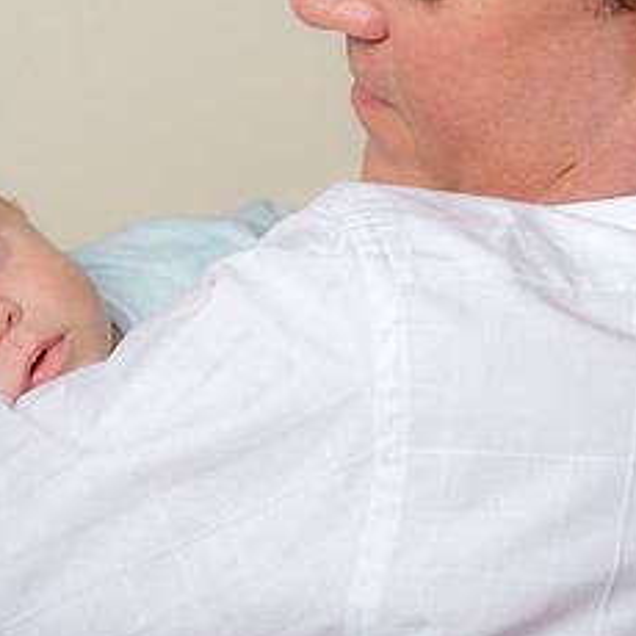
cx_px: 199
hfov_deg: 6.1
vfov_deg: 6.1
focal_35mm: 289
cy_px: 324
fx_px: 6007
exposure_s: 1/200
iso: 250
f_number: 6.3
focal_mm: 135
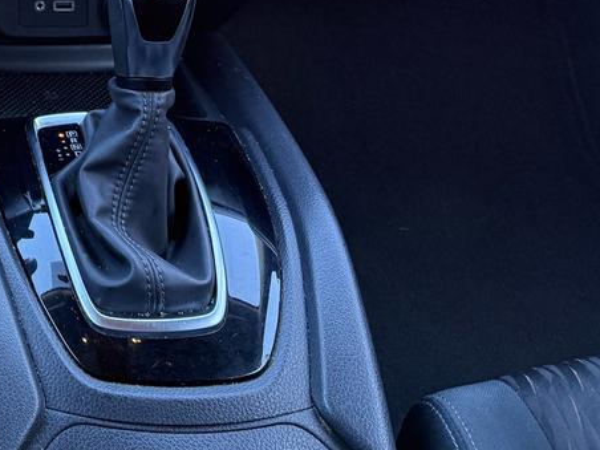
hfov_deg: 24.4
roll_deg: +0.7
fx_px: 1179
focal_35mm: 68
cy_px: -81
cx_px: -207
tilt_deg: -29.4
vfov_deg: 20.3
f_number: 1.78
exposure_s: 1/64
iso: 200
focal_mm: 6.76
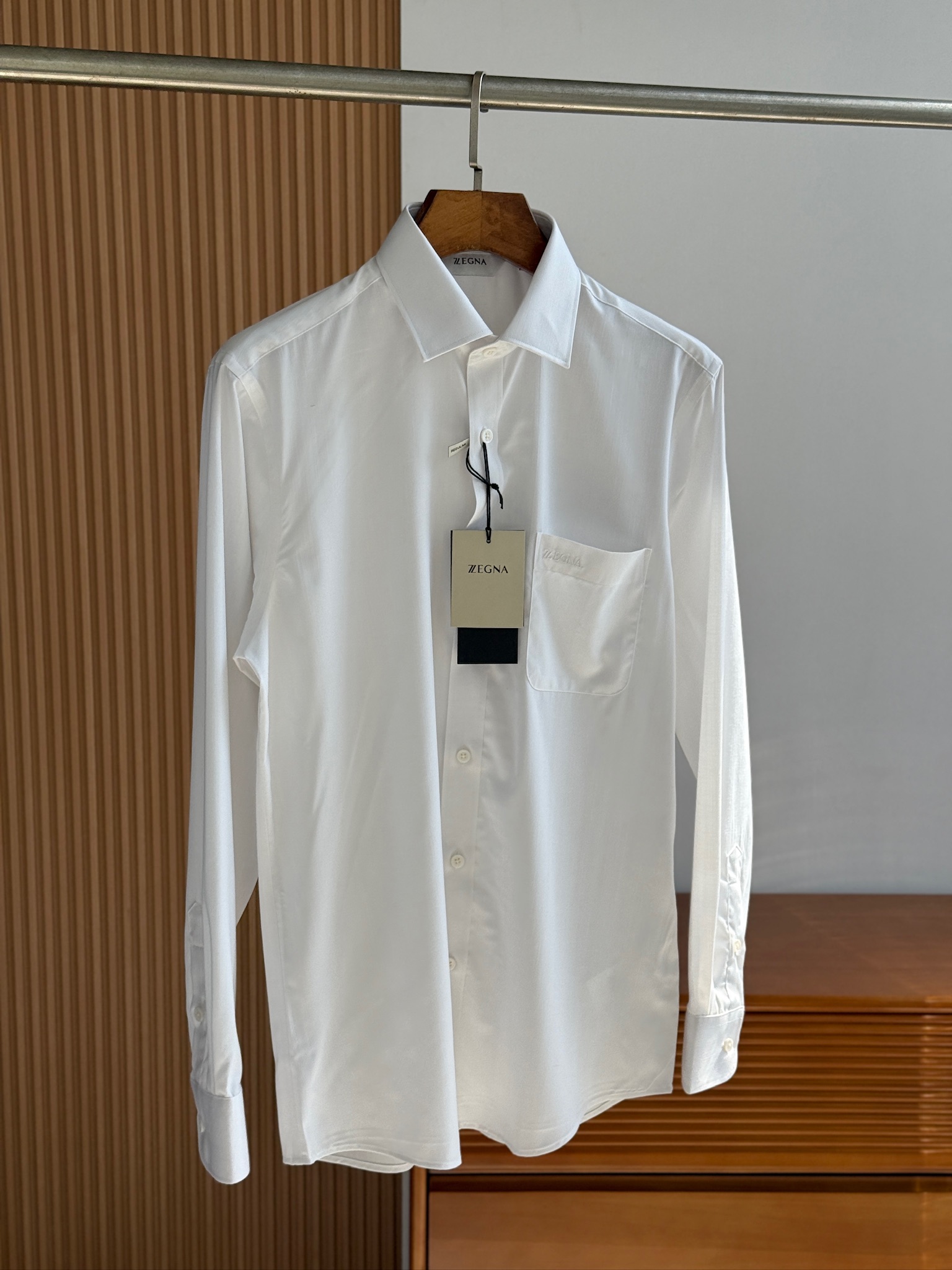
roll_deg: -2.0
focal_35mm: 48
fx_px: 1760
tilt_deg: -9.0
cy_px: 635
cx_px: 476
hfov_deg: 30.3
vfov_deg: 39.7
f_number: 1.78
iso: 64
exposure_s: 1/625
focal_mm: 6.76
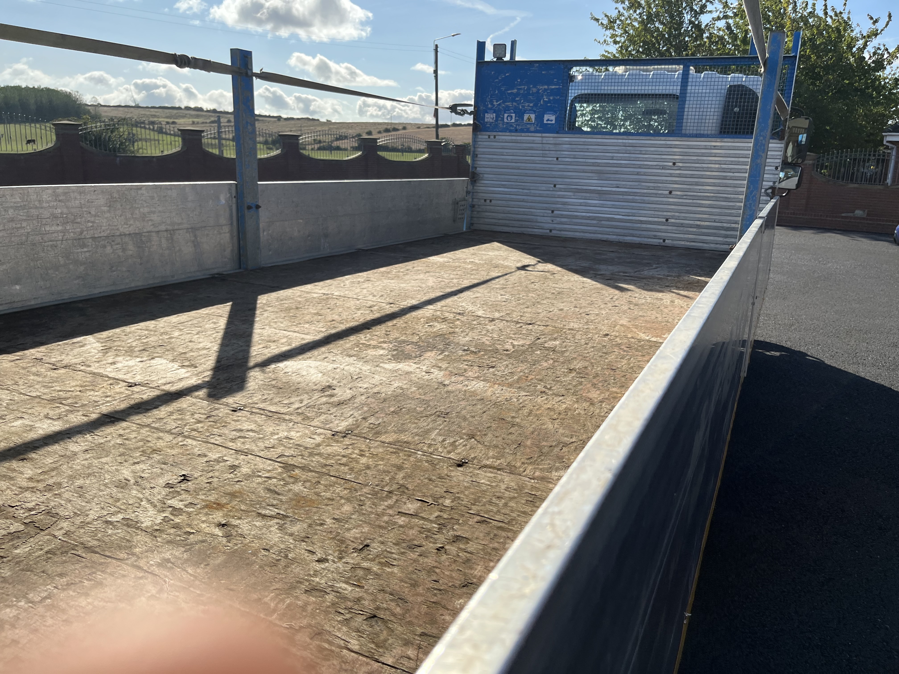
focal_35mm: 26
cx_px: 450
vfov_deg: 53.1
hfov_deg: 67.3
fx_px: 675
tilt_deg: -15.6
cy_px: 337
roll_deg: -1.6
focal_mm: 5.1
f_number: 1.6
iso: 50
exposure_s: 1/4149
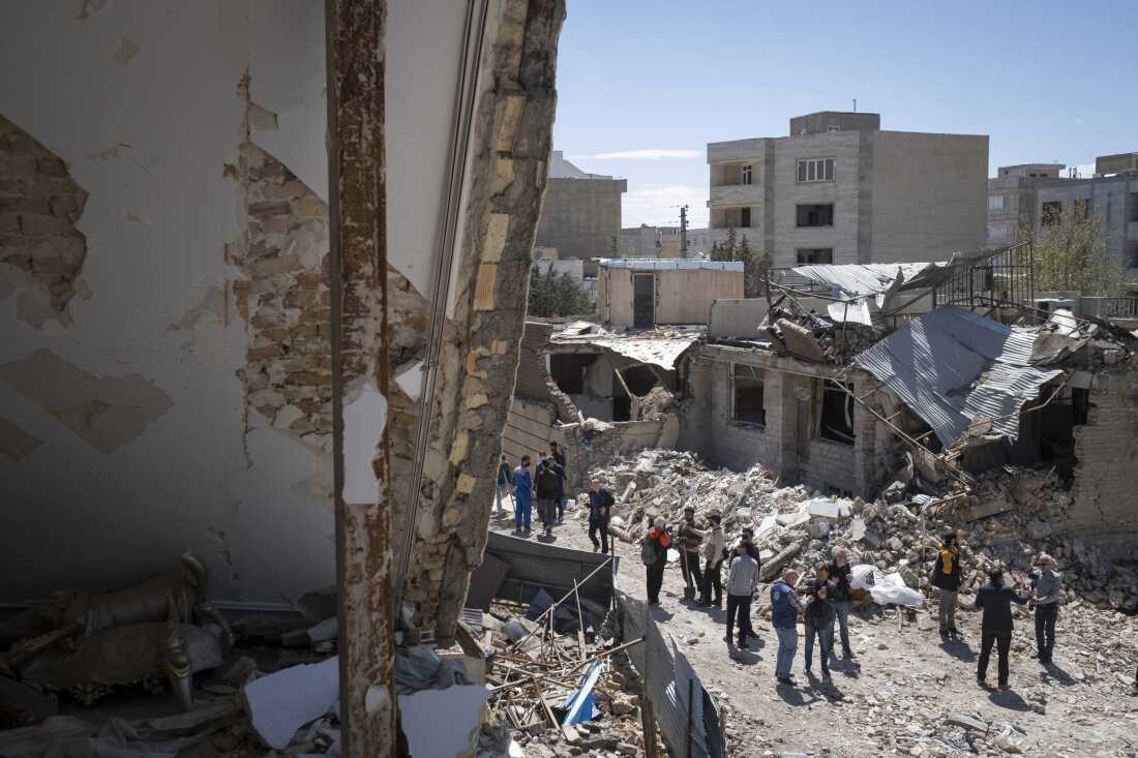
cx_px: 569
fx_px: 1106
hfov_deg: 54.4
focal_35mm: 35
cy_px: 379
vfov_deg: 37.8
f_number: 4.5
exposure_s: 1/2500
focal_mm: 23
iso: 640
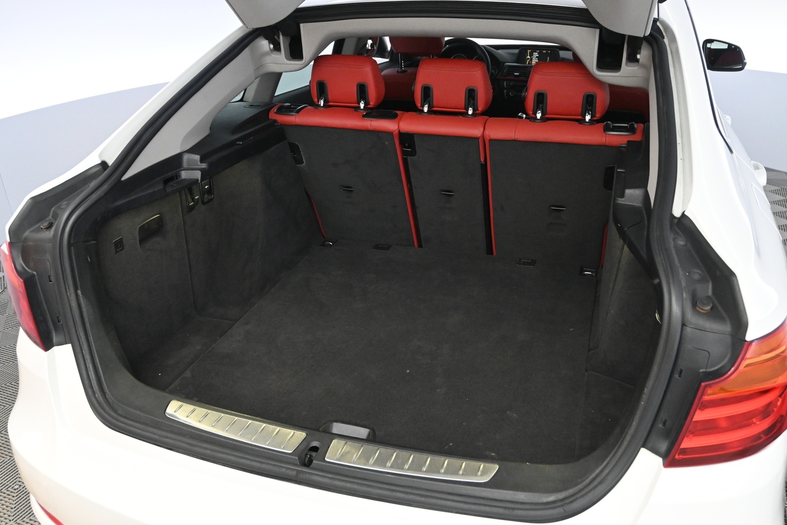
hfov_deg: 59.5
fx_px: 689
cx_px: 394
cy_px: 262
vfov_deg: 41.7
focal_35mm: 32
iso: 3200
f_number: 4.5
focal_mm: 21
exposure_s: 1/80
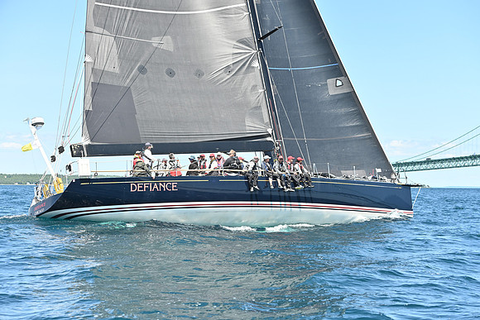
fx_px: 934
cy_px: 160
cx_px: 240
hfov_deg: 28.8
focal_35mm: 70
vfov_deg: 19.5
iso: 320
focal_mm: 70
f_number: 5.6
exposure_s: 1/1000
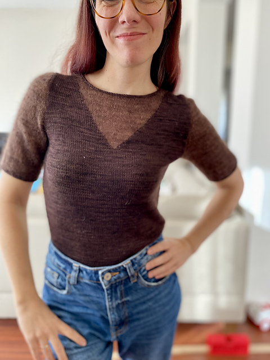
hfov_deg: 53.1
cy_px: 180
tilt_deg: -9.3
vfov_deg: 67.3
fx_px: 270
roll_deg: +0.2
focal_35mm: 26
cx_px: 135
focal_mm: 4.25
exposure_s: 1/60
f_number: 1.8
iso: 125
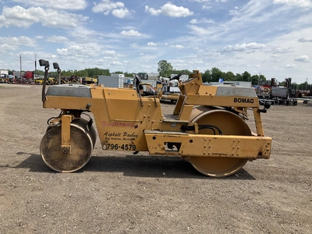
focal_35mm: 29
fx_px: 261
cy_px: 117
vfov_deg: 48.2
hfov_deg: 61.7
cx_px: 156
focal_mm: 3
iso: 25
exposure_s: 1/1984
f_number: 1.8
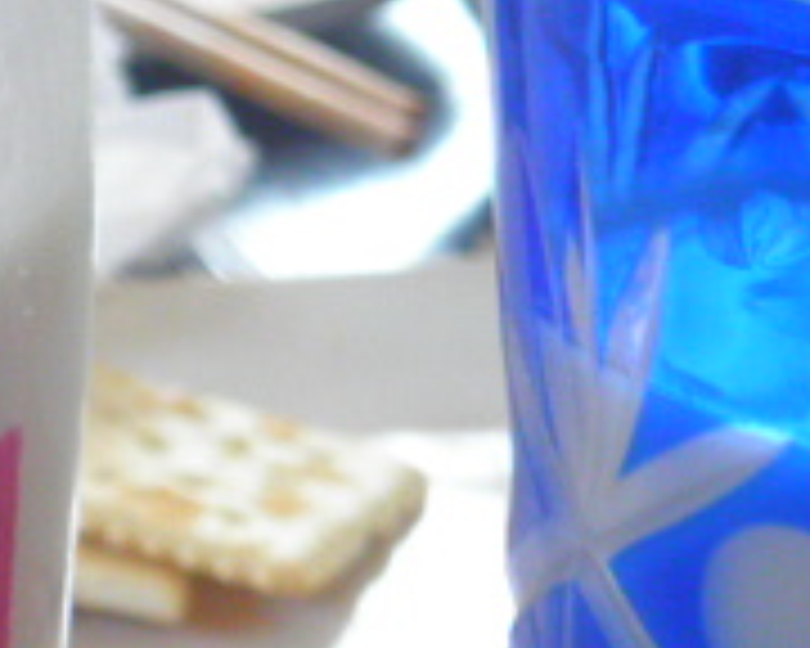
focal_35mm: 163
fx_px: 3908
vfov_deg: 9.2
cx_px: -302
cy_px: 1062
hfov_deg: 11.5
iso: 160
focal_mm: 8.3
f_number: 3.4
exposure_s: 1/8
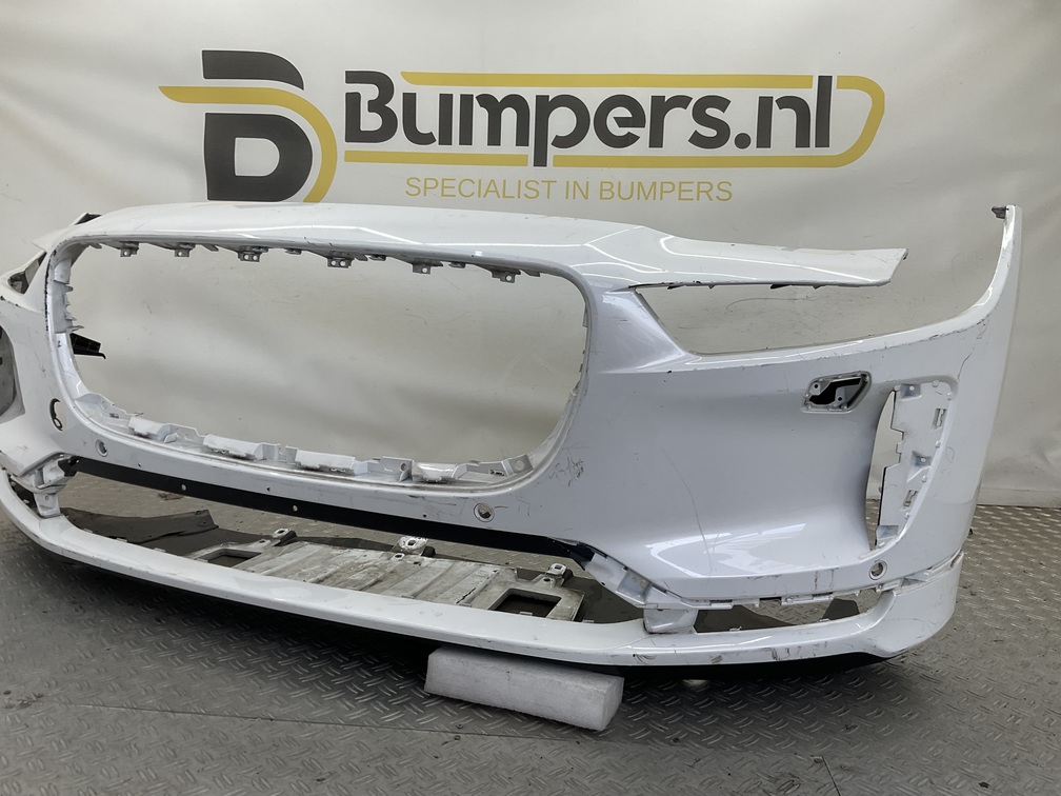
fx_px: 889
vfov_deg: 48.2
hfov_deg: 61.7
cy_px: 398
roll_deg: -4.8
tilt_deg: -8.9
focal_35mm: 29
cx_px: 530
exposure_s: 1/135
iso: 16
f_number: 1.8
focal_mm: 3
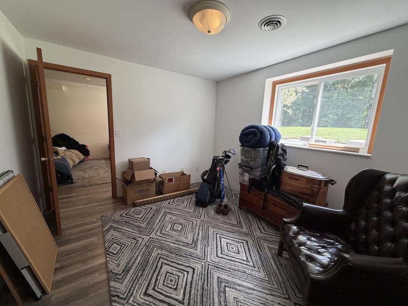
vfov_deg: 85.7
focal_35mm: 14
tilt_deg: -10.3
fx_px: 165
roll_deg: -2.4
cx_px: 204
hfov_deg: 102.1
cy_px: 153
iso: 125
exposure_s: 1/121
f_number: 2.2
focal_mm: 2.22
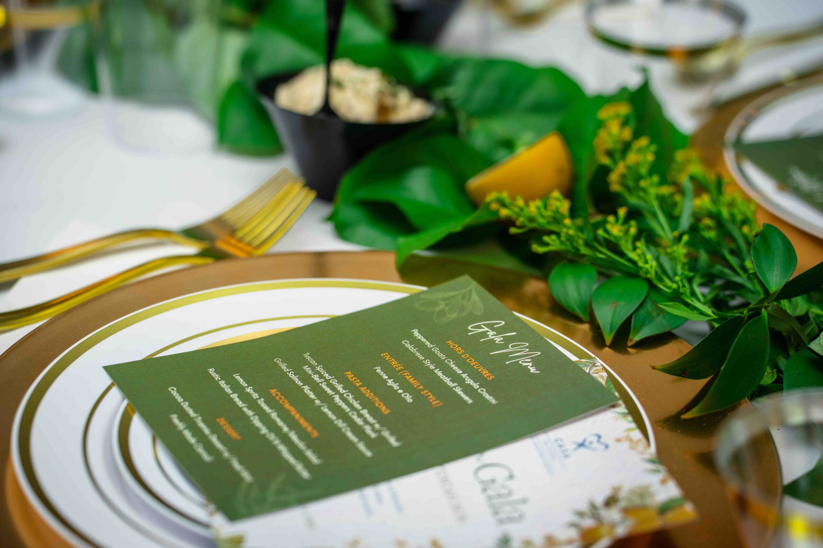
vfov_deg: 14.6
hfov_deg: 21.7
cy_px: 274
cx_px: 412
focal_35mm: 94
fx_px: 2149
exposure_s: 1/100
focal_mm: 94
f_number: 3.2
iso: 100
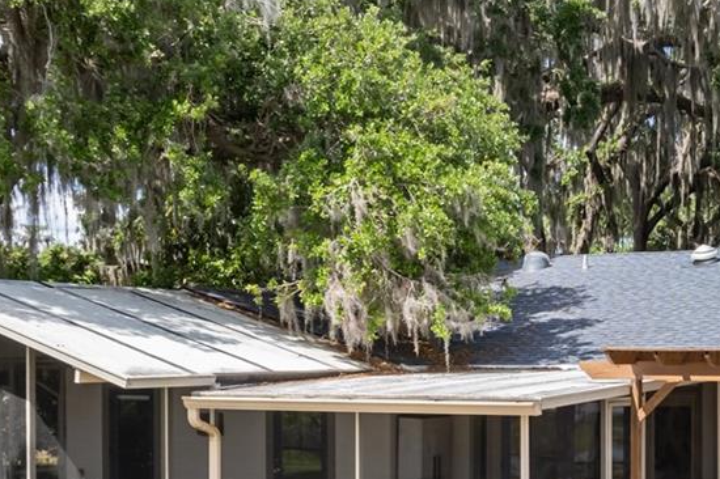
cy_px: 358
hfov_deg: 31.0
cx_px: 529
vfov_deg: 21.0
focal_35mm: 64
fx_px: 1279
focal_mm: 8.38
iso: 100
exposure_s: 1/1000
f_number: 2.8
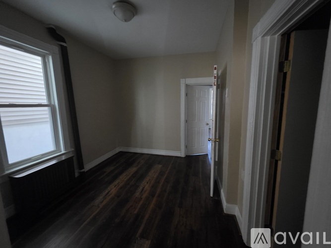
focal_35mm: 13
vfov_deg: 89.9
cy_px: 124
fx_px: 124
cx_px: 166
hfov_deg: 106.2
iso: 1250
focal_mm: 2.2
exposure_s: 1/24
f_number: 1.9
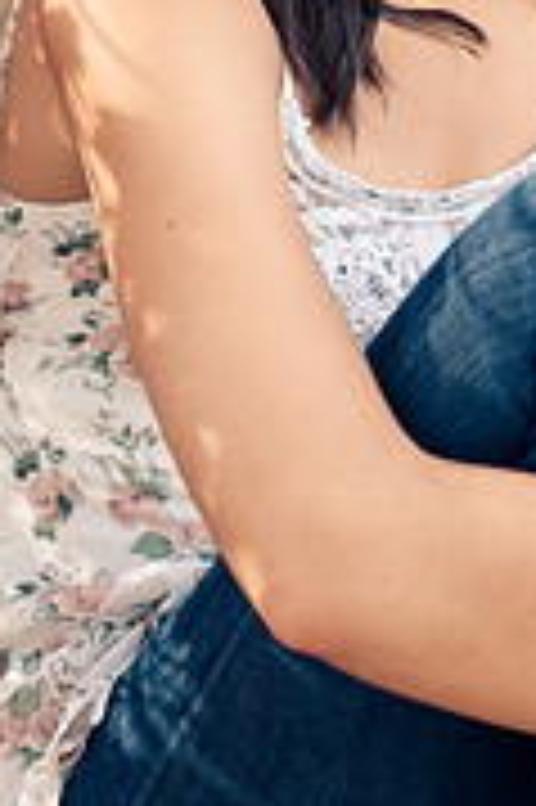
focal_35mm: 126
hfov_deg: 10.8
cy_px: -41
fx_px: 2819
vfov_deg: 15.9
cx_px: 516
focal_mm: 50
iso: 200
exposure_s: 1/250
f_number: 3.2
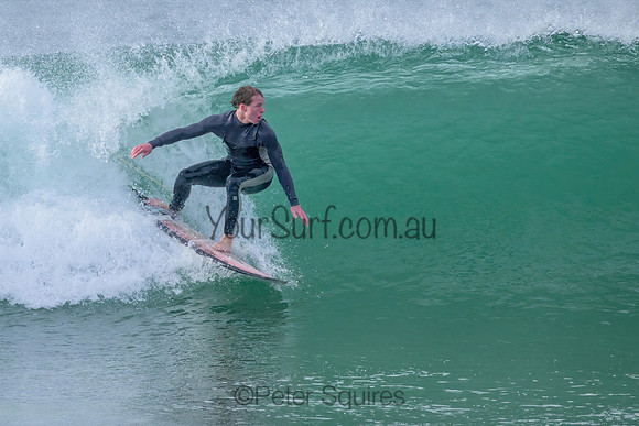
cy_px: 188
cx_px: 268
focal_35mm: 1101
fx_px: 19543
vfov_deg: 1.2
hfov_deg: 1.9
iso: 1800
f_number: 11
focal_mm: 800
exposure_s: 1/1600
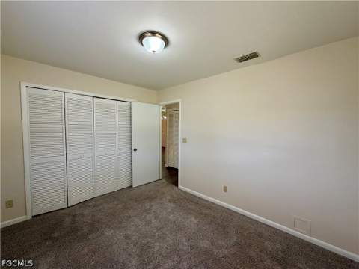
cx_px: 180
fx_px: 145
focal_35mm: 14
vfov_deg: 85.7
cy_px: 134
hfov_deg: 102.1
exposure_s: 1/121
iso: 200
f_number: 2.2
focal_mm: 2.22
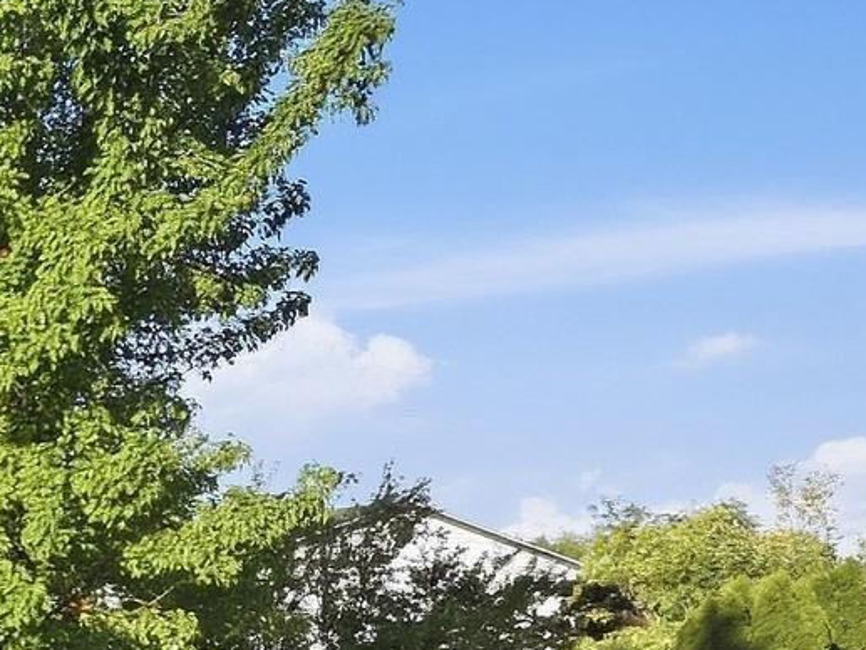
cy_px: 672
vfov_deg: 15.3
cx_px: -776
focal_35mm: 95
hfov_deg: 16.6
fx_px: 2377
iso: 100
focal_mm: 12.3
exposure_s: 1/500
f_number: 4.5
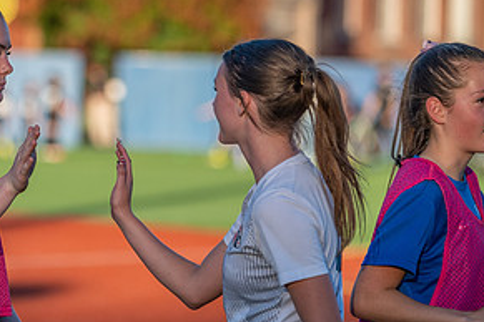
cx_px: 29
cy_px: 188
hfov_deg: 5.8
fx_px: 4732
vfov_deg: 3.9
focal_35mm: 352
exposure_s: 1/2500
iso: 360
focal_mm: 140
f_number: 2.8
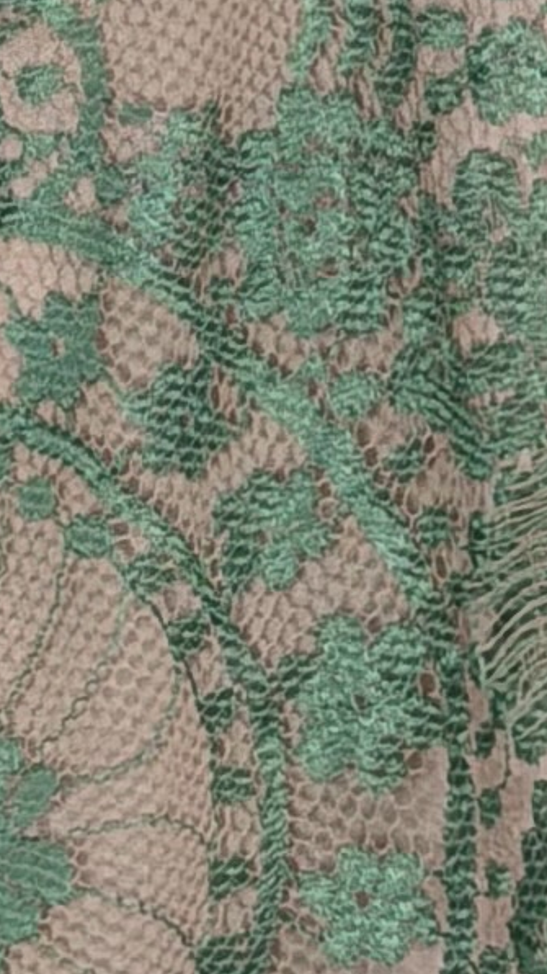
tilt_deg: -16.4
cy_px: -611
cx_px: -1099
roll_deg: -0.6
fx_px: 9133
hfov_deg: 3.4
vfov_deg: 6.0
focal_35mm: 354
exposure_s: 1/163
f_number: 1.78
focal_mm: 6.76
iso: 50
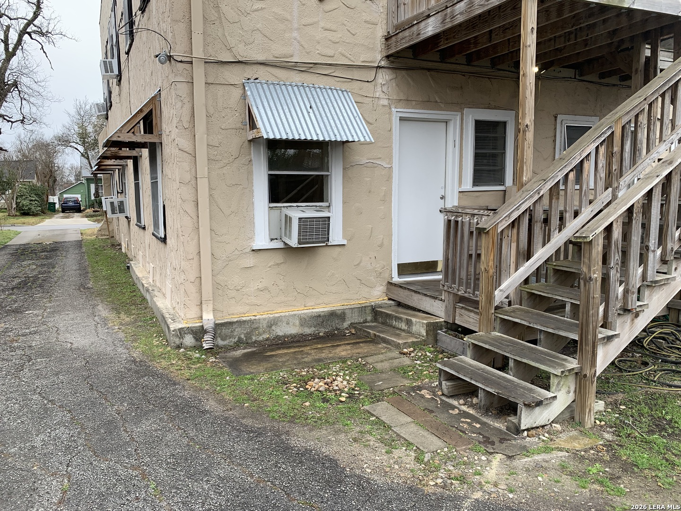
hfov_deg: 67.3
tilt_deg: -5.9
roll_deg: -0.4
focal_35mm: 26
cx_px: 340
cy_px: 256
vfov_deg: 53.1
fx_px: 511
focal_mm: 4.25
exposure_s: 1/344
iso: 25
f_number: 1.8
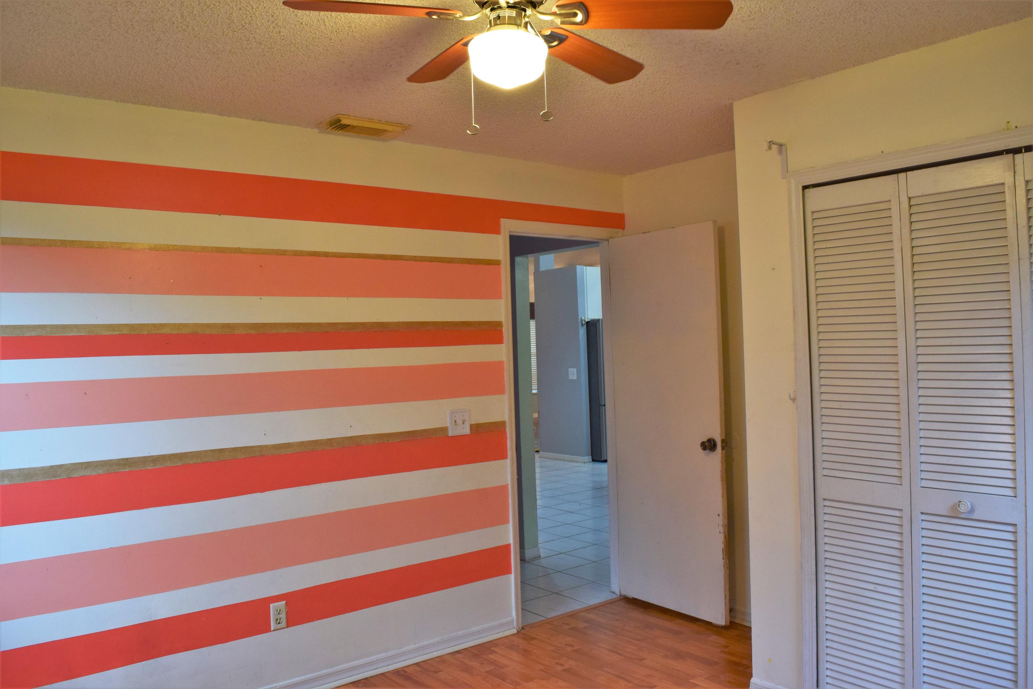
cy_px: 344
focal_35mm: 27
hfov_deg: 67.4
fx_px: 775
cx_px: 516
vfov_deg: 47.9
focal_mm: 18
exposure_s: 1/25
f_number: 7.1
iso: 400
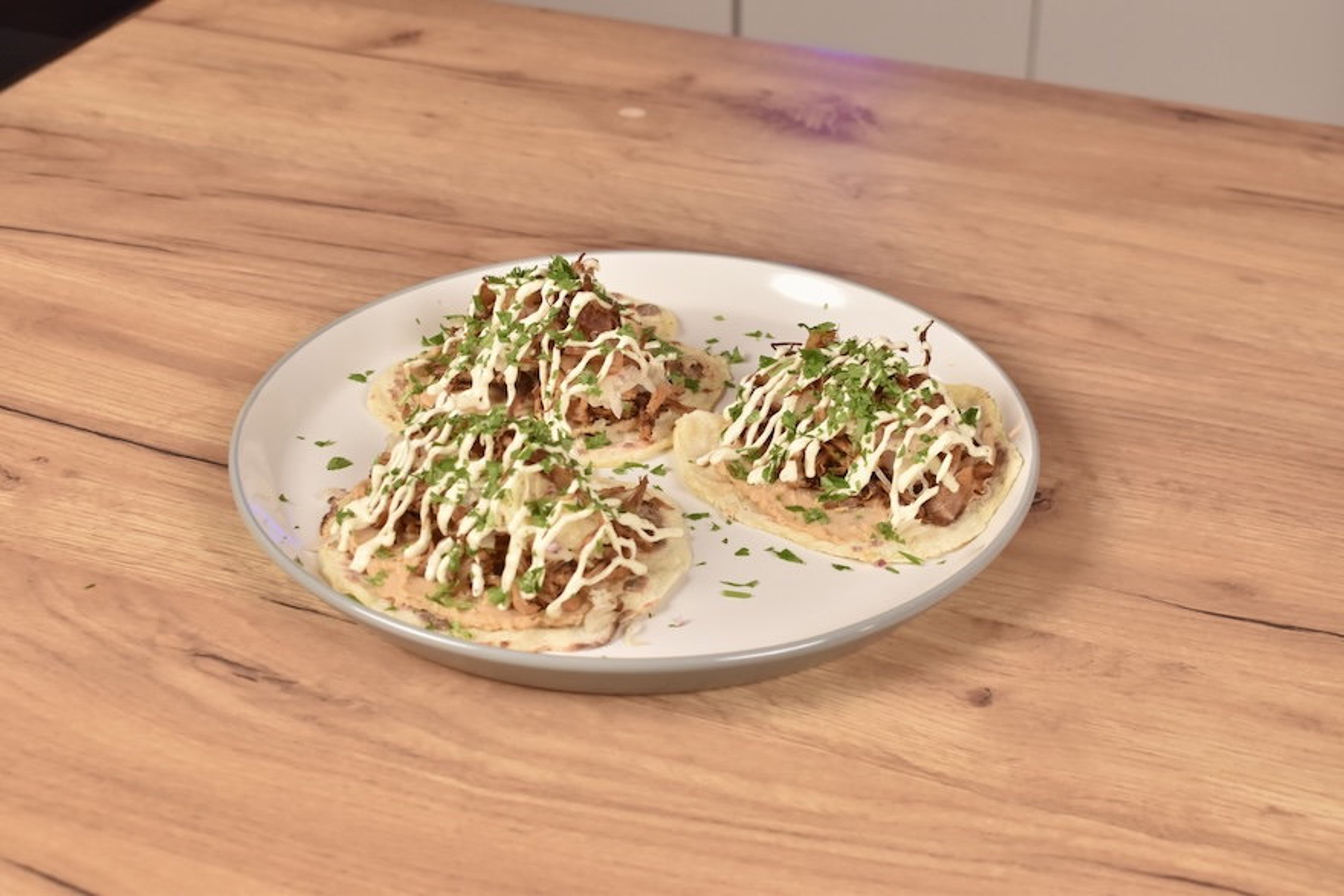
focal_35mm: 60
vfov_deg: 22.6
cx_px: 672
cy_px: 448
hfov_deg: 33.4
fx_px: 2240
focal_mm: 40
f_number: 6.3
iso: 800
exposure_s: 1/100
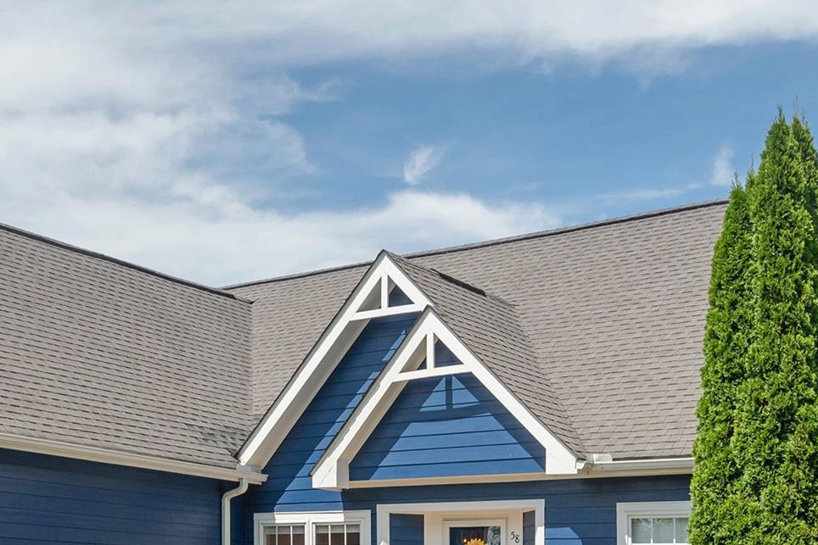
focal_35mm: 51
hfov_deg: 38.5
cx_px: 278
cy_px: 475
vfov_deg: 25.8
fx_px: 1159
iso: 320
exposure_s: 1/1250
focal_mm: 24
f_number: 8
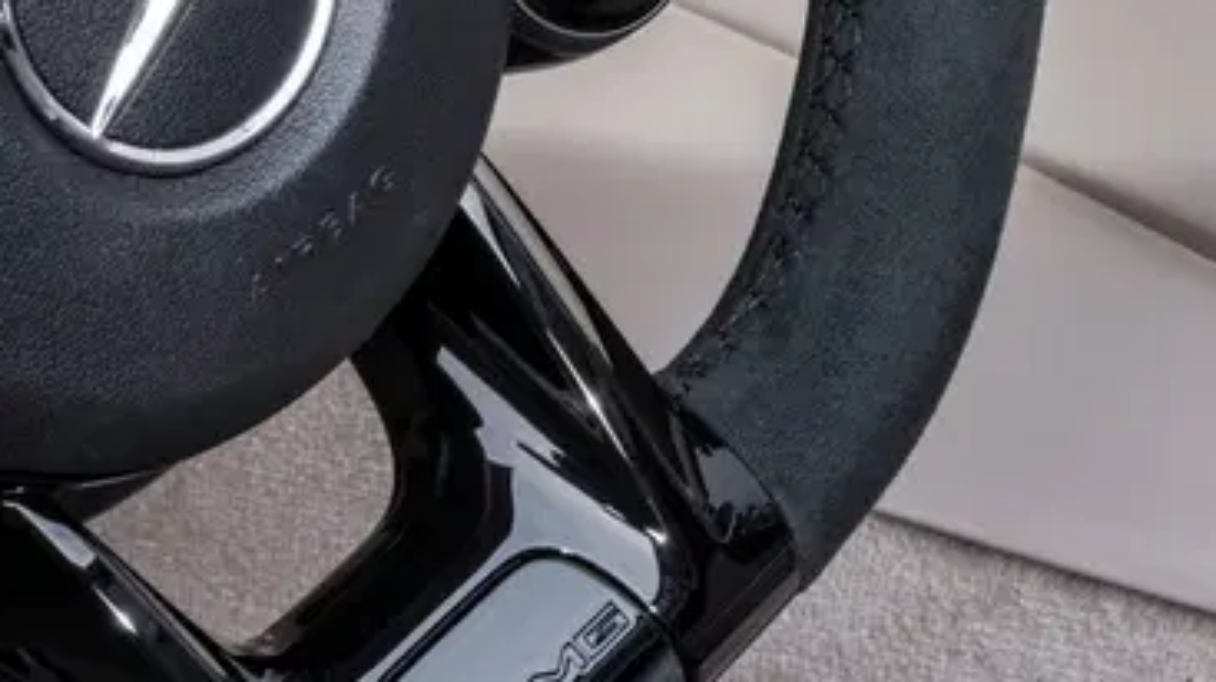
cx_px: 1793
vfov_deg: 6.2
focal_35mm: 192
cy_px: -417
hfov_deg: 10.8
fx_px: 6188
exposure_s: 1/4
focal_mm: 56
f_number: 22
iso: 100
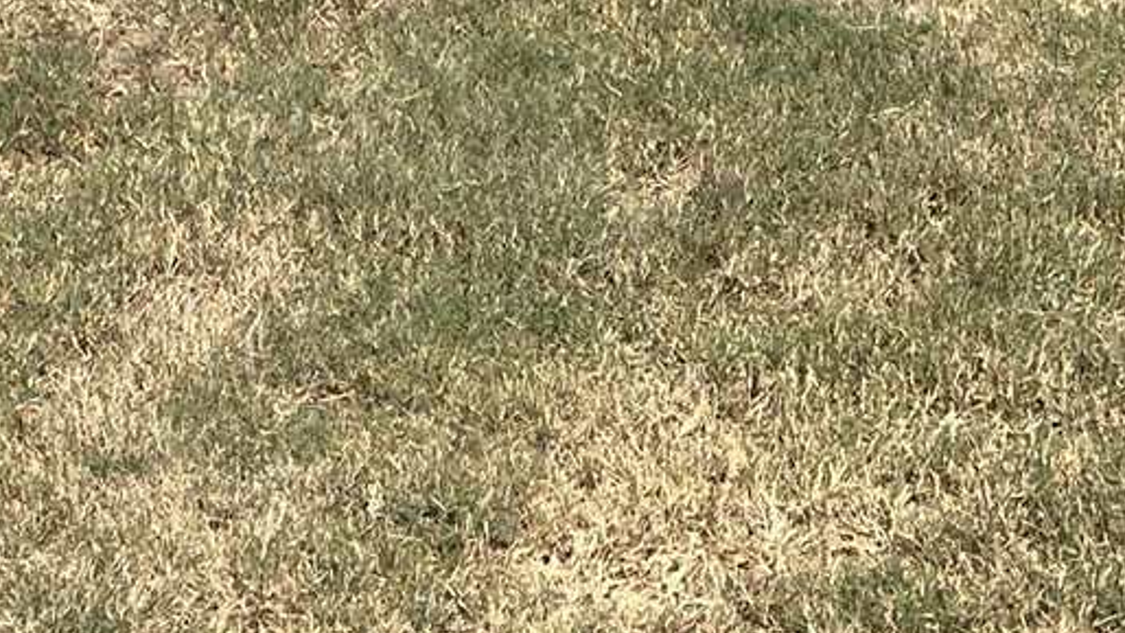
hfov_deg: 16.7
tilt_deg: -5.4
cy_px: -1336
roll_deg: +1.6
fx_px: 3788
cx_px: 151
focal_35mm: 127
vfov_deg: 8.0
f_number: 1.5
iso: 50
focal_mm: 5.7
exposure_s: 1/4831
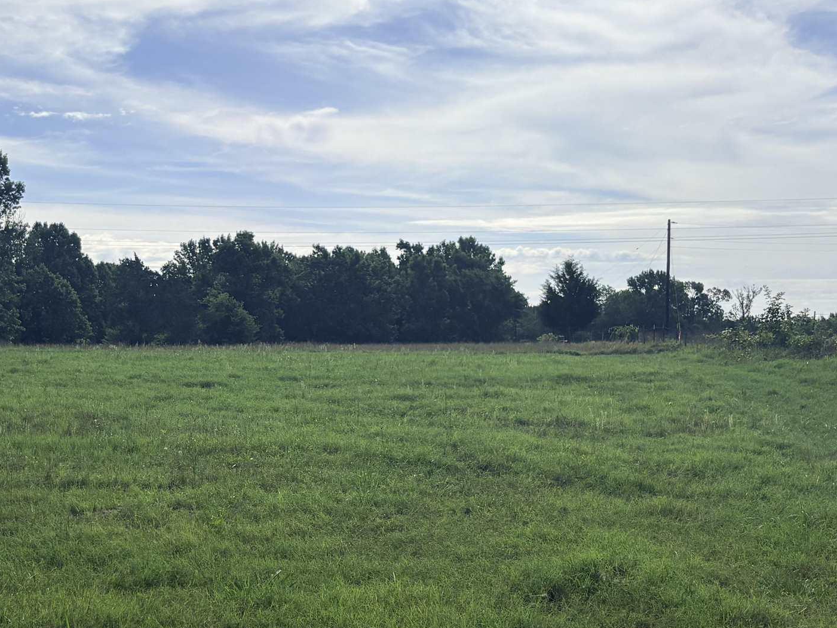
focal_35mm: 57
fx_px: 1378
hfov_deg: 33.3
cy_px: 369
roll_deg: +0.7
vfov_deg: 25.6
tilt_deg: -0.5
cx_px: 237
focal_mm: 5.96
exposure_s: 1/8850
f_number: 1.6
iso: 50
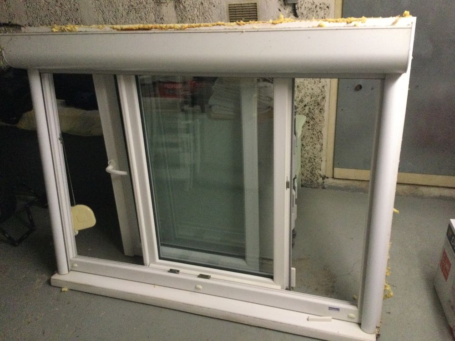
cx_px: 228
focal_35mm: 31
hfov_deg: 58.4
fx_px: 407
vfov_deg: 45.4
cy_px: 170
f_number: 2.4
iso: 250
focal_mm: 3.3
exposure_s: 1/17
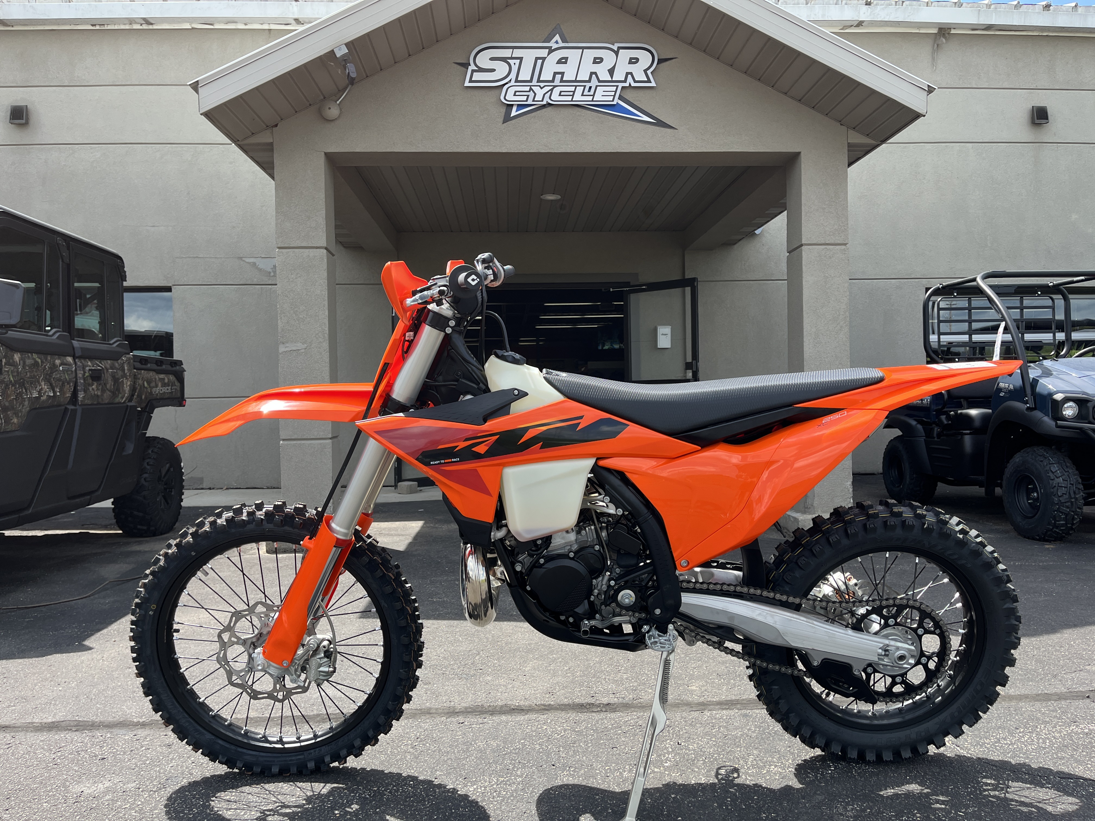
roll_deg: +1.5
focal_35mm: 26
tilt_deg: -1.8
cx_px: 548
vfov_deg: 53.1
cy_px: 410
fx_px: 822
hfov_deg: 67.3
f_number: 1.6
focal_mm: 5.1
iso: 50
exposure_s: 1/1199
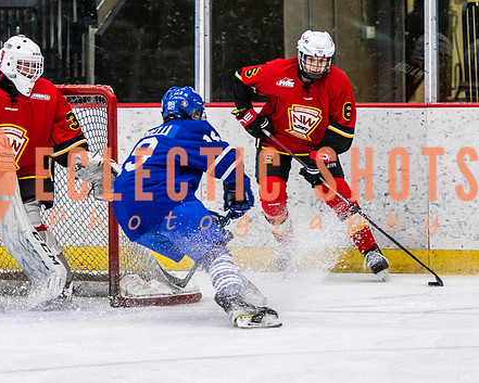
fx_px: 5133
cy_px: 100
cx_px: 299
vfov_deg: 4.3
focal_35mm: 362
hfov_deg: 5.3
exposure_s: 1/640
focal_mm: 135
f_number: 2.8
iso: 2500
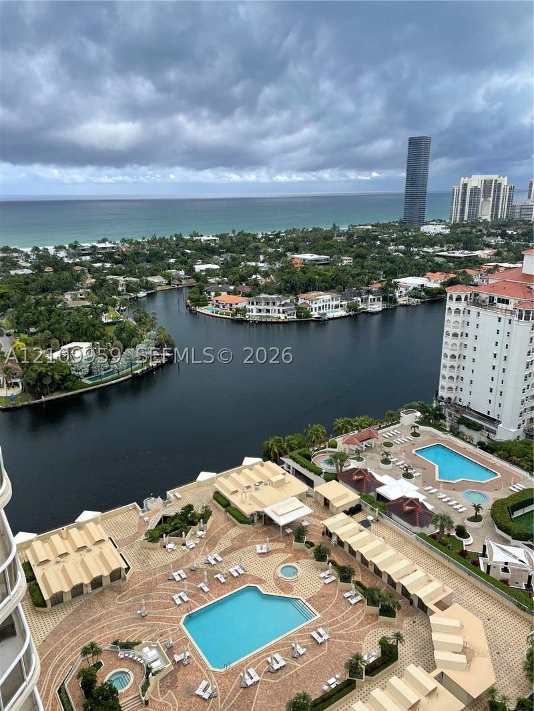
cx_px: 267
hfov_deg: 53.1
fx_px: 535
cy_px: 356
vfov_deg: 67.3
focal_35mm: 26
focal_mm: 4.2
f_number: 1.6
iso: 32
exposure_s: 1/3205
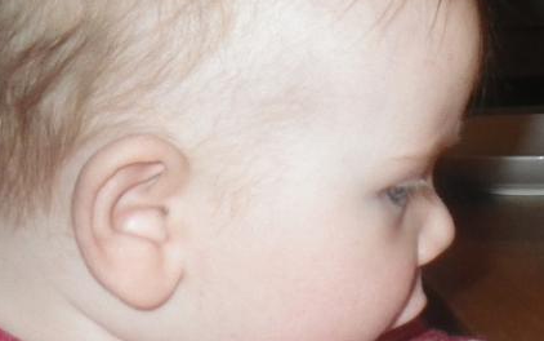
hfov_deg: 18.4
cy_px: -52
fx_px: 1602
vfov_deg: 11.9
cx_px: 633
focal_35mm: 108
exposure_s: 1/60
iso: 400
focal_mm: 7.5
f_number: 4.2
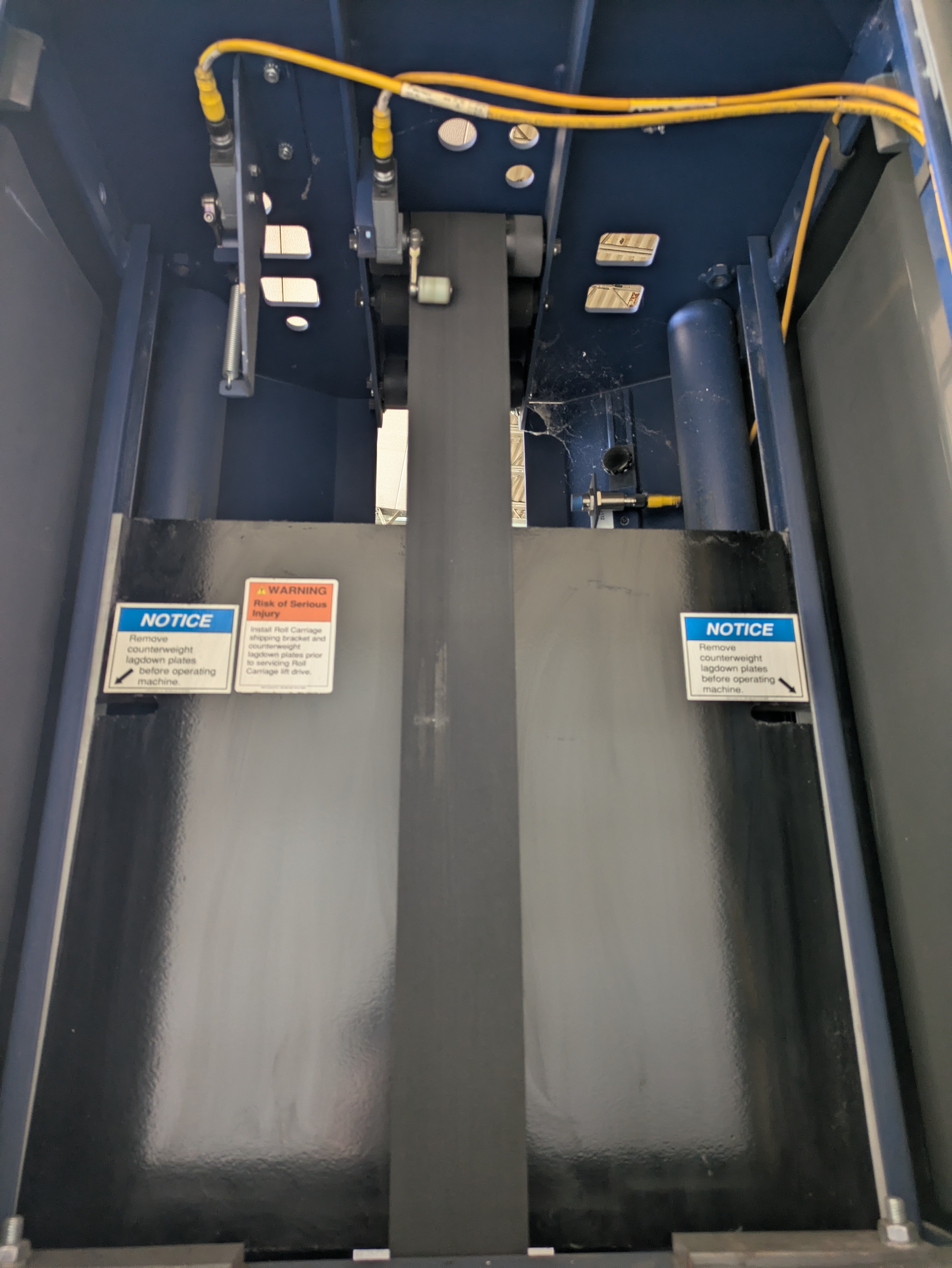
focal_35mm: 25
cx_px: 476
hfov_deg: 54.9
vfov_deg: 69.4
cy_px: 634
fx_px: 916
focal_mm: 5.43
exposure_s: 1/30
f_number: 1.89
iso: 159
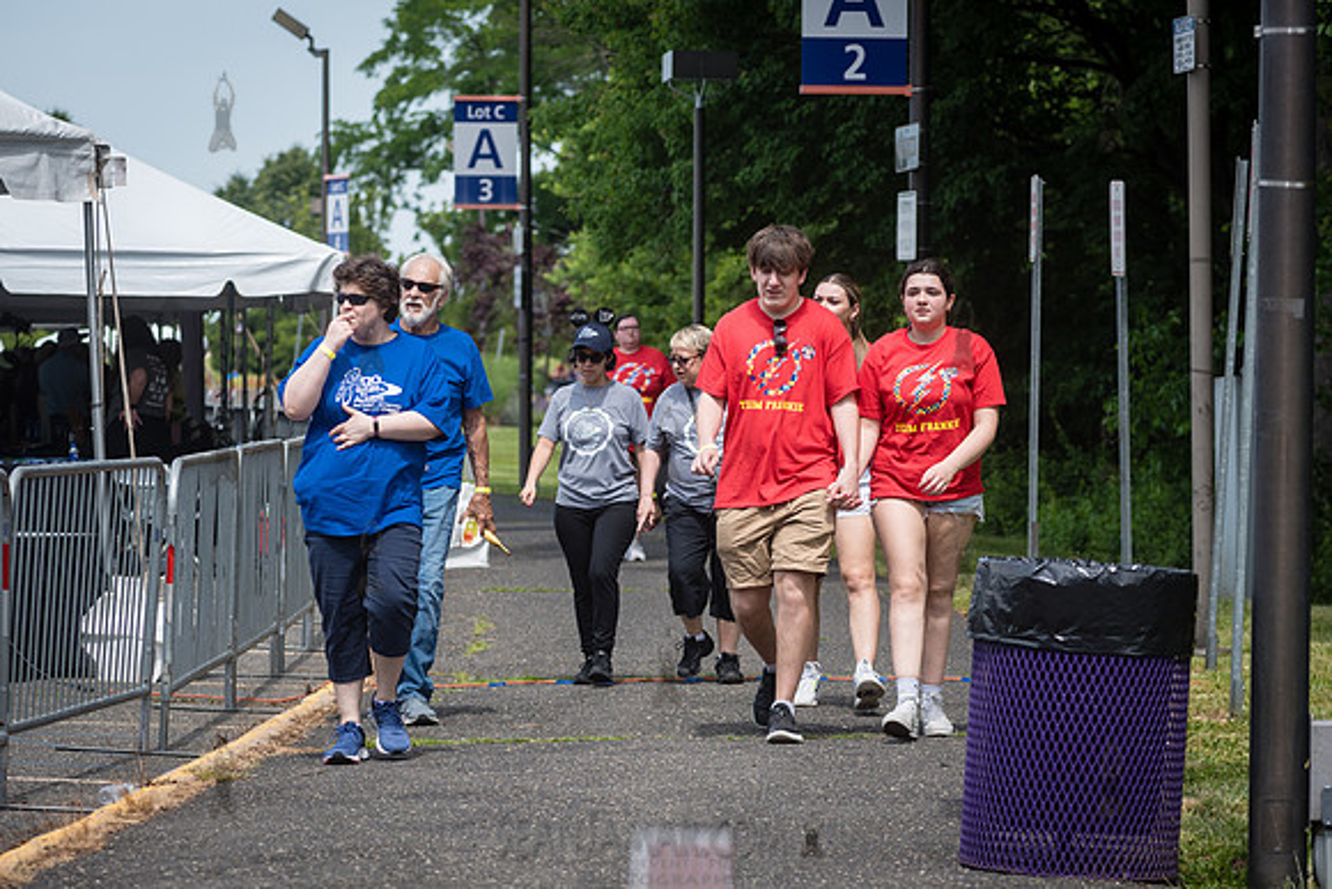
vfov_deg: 9.7
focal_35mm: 141
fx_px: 5235
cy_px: 428
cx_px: 774
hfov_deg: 14.5
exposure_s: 1/1000
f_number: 4.5
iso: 250
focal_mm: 120
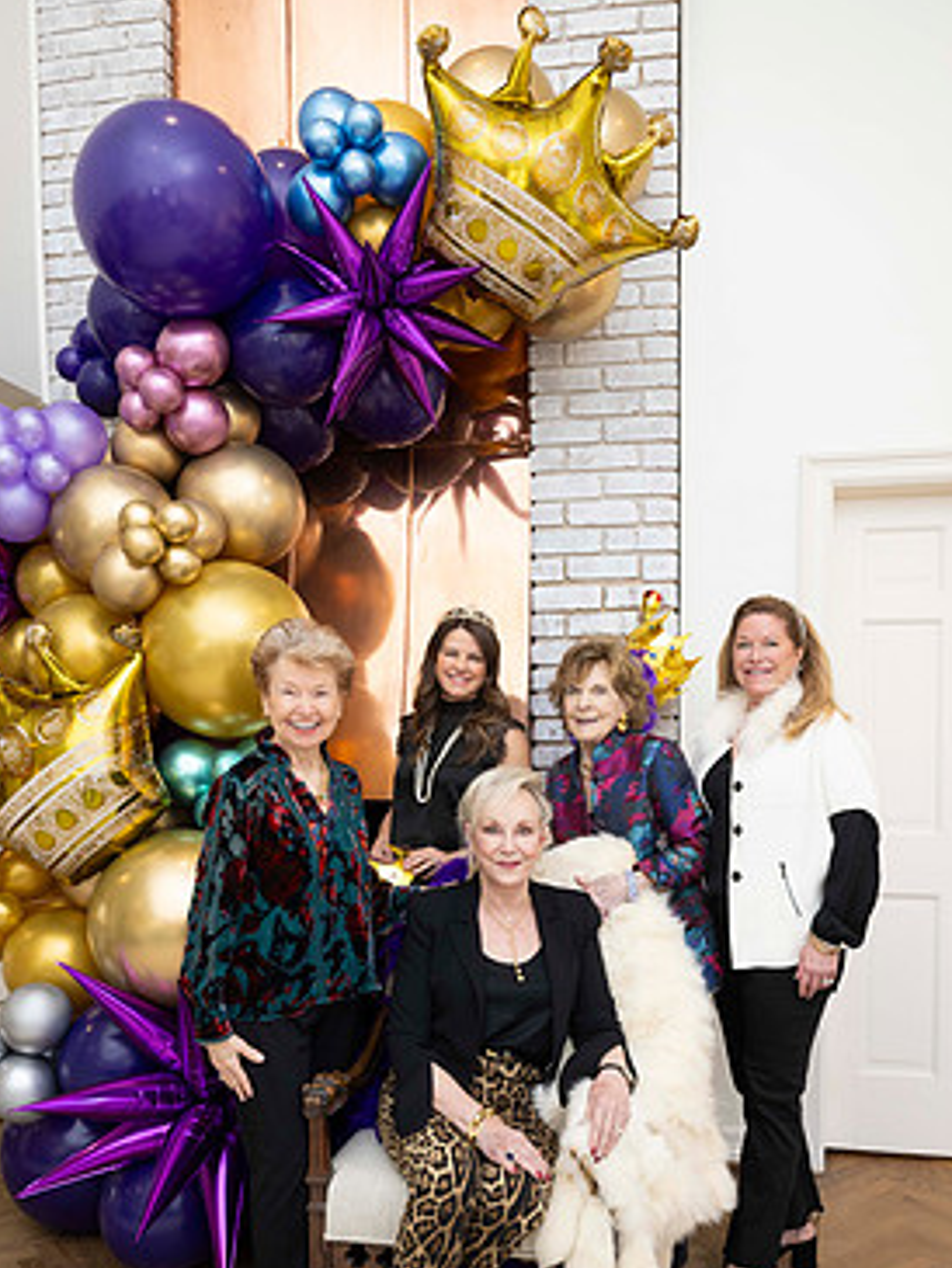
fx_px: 1173
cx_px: 479
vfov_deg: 56.4
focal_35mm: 32
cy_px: 761
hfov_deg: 44.2
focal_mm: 27
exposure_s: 1/50
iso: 500
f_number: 5.6
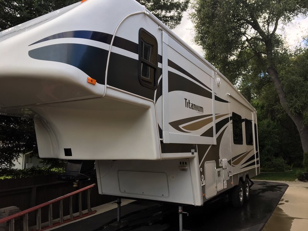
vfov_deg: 48.2
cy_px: 116
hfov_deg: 61.7
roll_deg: -0.3
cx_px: 154
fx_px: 258
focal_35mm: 29
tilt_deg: +7.9
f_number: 2.2
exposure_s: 1/242
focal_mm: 4.15
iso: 25
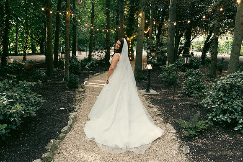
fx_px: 203
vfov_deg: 43.6
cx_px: 122
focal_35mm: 30
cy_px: 81
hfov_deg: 61.9
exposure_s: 1/200
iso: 500
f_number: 3.5
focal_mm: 30
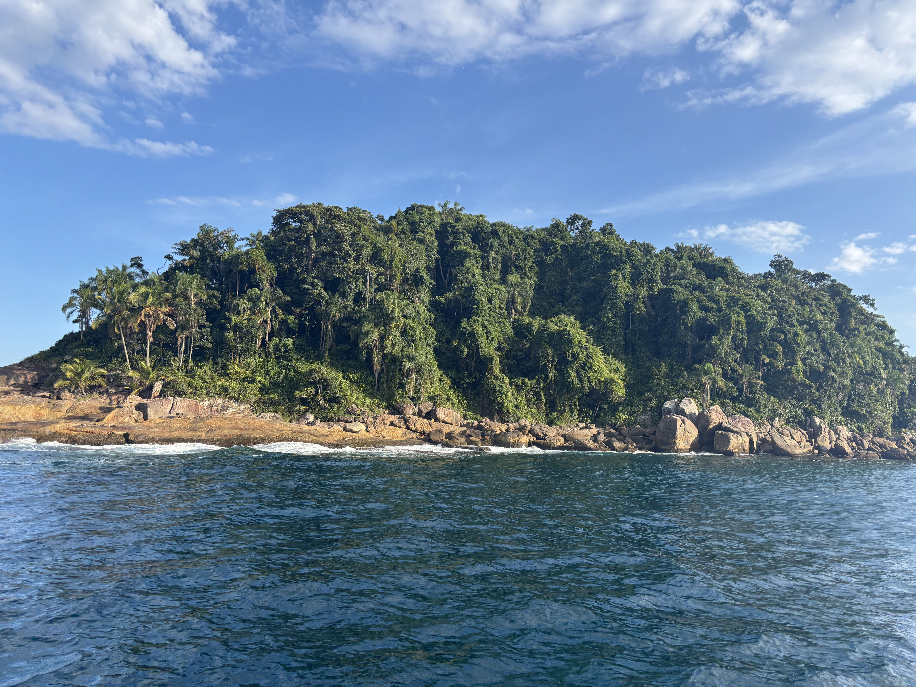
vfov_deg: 53.1
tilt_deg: +7.0
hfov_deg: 67.3
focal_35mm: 26
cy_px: 344
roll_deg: +0.7
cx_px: 458
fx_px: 688
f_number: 1.6
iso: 50
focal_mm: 5.96
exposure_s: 1/1590
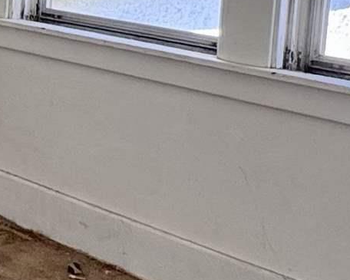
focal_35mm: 92
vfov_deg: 16.2
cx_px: -316
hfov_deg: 16.6
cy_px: -35
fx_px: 953
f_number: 2.2
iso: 64
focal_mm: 2.22
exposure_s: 1/99
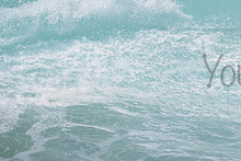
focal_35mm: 1620
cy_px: 15
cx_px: 329
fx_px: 10852
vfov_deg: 0.9
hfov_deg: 1.3
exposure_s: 1/2000
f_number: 5.6
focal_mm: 500
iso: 90
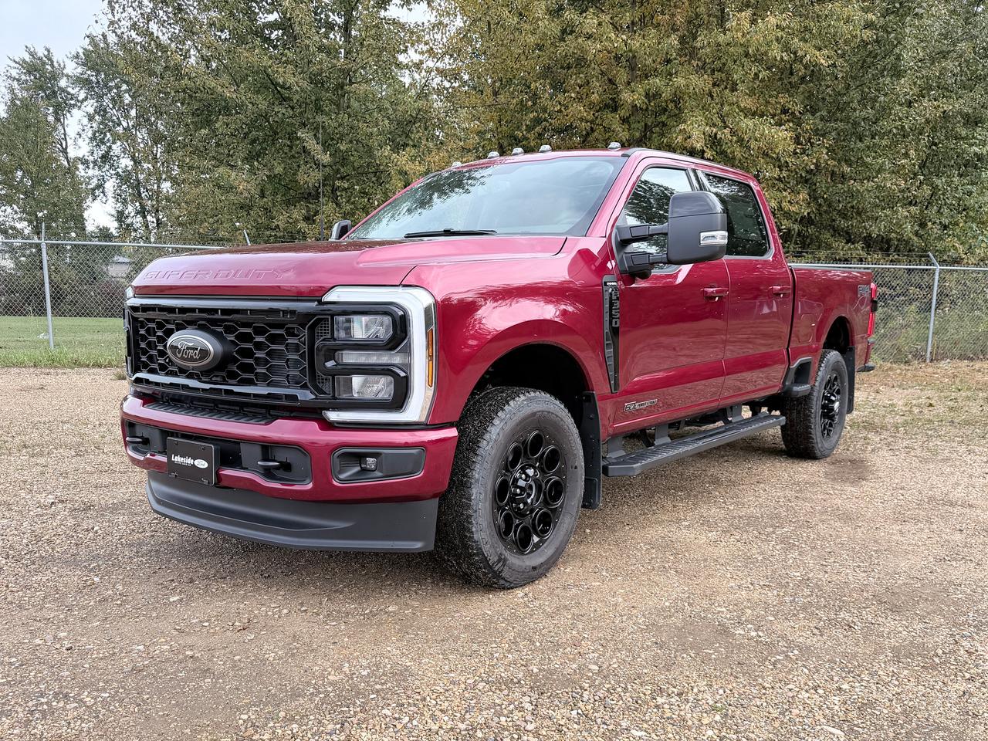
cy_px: 370
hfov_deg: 71.6
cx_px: 494
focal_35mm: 24
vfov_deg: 56.8
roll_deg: +0.4
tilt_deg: -10.6
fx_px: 685
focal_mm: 6.76
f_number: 1.78
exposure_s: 1/355
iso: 80
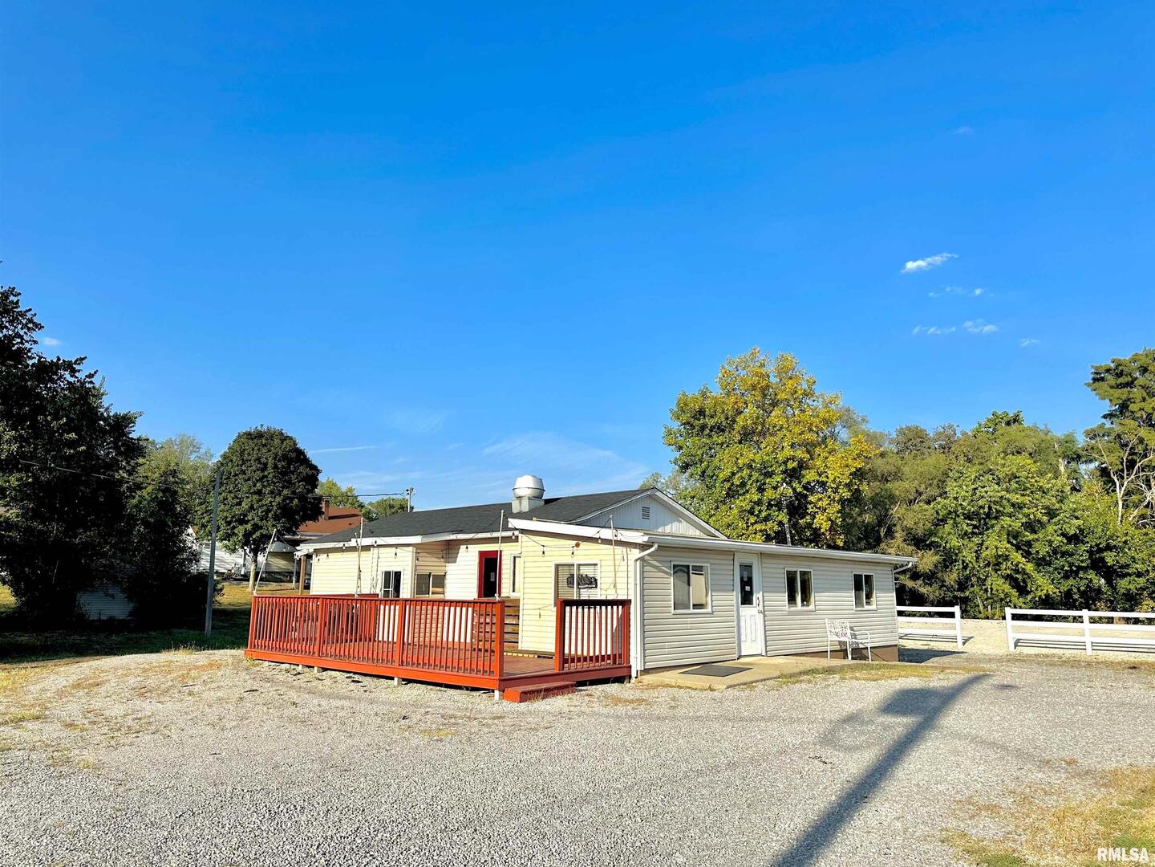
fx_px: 801
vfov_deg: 56.8
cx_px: 578
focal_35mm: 24
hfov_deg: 71.6
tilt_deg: +10.3
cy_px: 434
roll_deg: +2.3
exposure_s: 1/4762
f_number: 1.78
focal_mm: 6.86
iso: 80
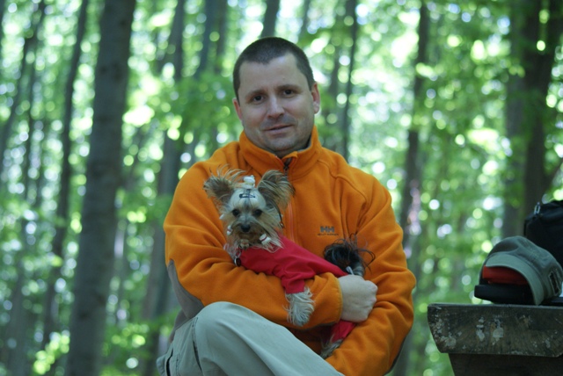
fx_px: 1644
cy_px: 188
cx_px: 282
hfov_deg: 19.4
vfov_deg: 13.1
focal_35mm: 105
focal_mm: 70
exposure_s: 1/40
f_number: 4
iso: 400
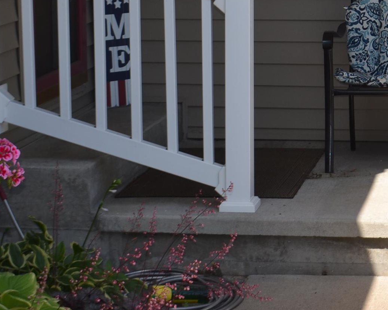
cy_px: -40
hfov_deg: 14.3
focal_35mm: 133
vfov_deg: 11.4
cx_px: 359
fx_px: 1527
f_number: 6.3
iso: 100
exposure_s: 1/200
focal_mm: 32
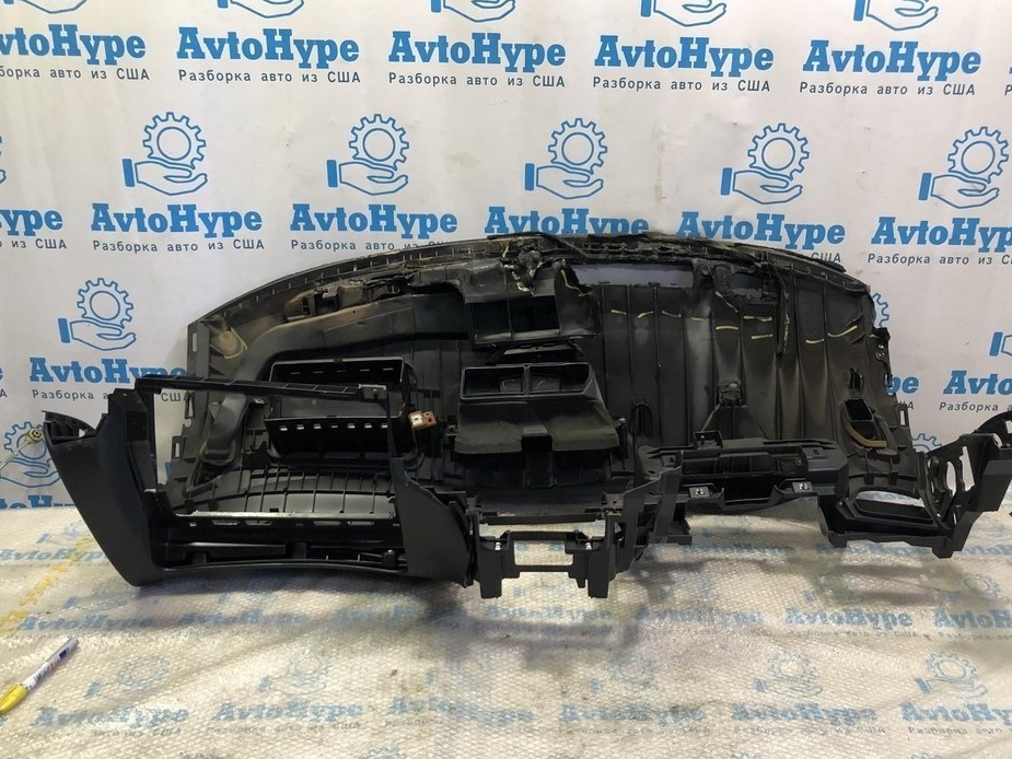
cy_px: 387
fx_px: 906
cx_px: 531
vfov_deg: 45.4
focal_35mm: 31
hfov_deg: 58.3
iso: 40
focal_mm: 4
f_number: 1.8
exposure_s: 1/25
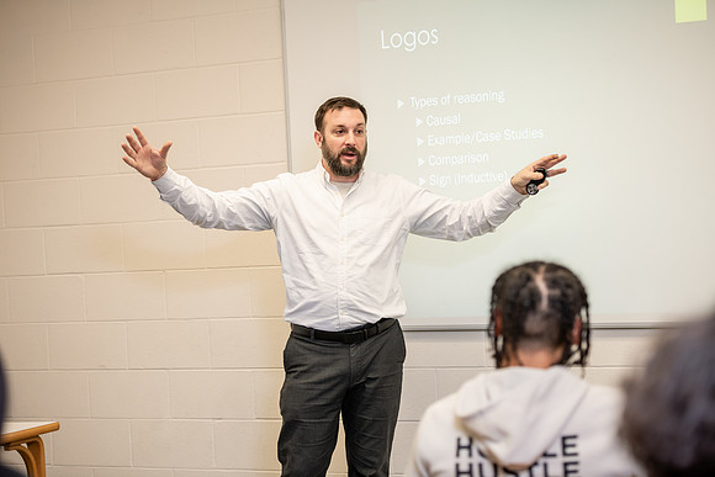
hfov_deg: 22.1
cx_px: 358
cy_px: 238
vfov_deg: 14.9
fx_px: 1828
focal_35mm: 92
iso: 800
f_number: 3.2
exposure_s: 1/200
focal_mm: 92
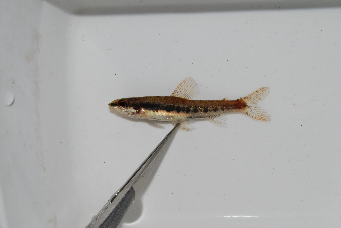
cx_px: 170
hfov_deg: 24.6
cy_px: 114
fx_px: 782
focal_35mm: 82
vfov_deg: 16.6
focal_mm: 55
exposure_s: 1/100
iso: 100
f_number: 20
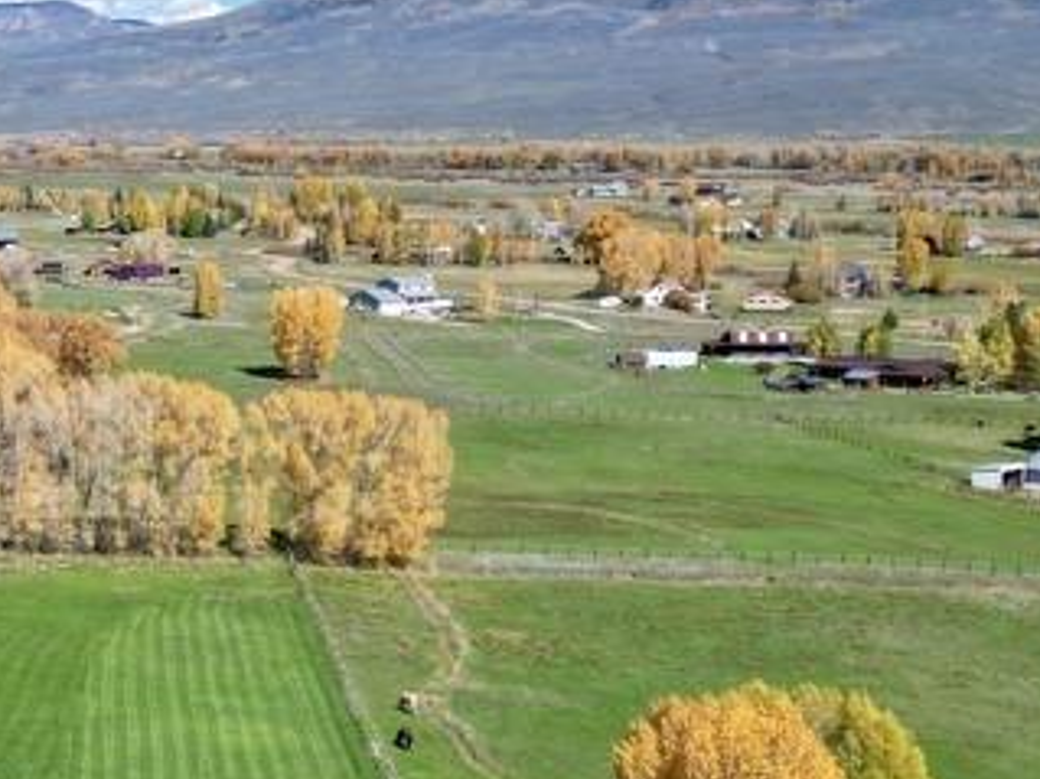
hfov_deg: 23.6
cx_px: -124
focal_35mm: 77
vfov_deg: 19.1
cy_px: 447
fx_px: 2313
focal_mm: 6.72
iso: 110
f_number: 1.7
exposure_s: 1/3000
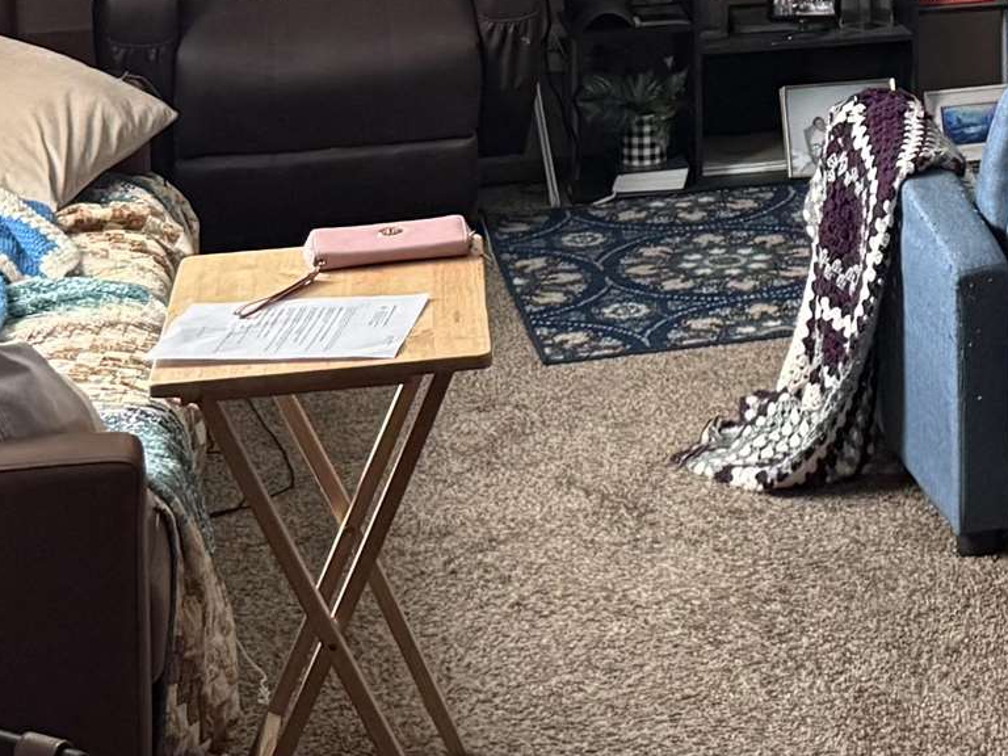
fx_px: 2795
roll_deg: +0.1
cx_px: 1024
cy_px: -345
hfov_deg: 19.8
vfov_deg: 14.5
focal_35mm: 96
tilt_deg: -2.9
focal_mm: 6.76
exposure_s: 1/60
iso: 500
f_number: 1.78
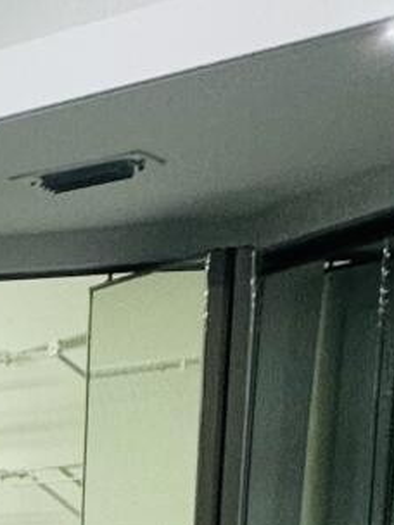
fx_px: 1396
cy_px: 729
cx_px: -885
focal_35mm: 92
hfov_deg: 10.1
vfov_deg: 19.3
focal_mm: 2.22
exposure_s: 1/120
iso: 125
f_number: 2.2
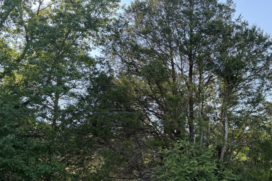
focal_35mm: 35
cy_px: 119
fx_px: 264
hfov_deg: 53.8
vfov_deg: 37.5
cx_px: 170
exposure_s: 1/677
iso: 100
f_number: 1.78
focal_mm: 6.76
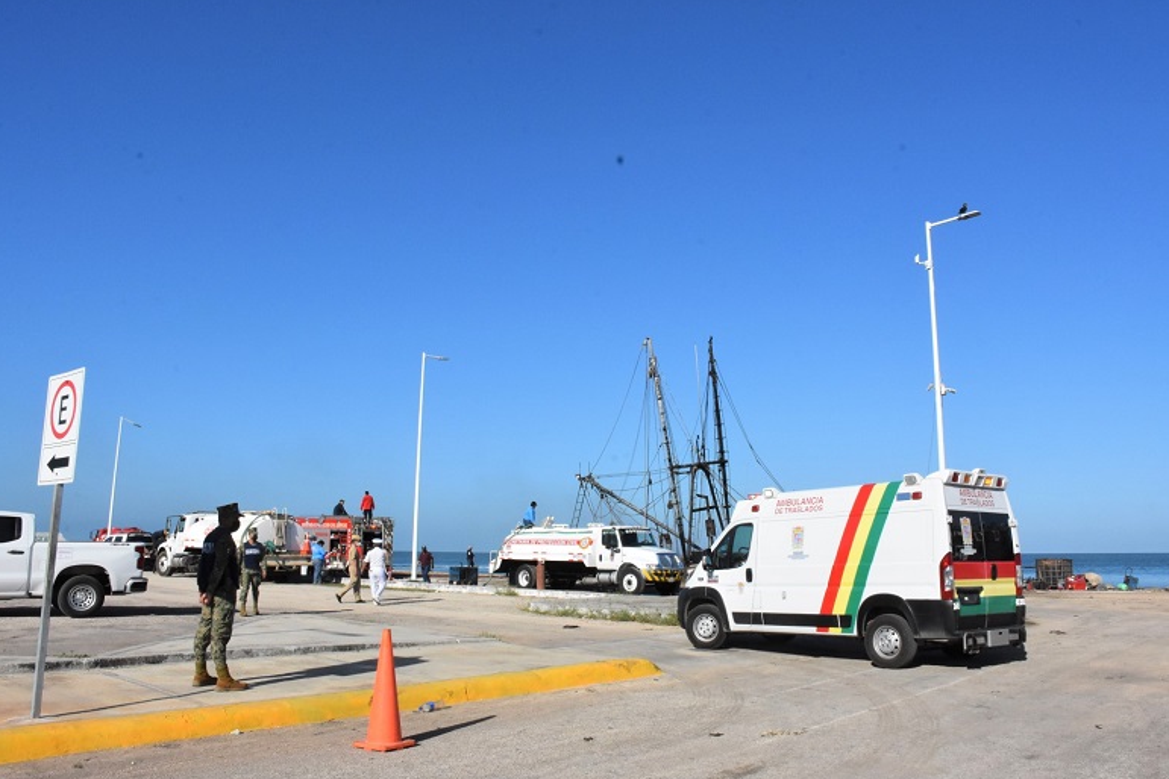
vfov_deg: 46.4
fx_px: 909
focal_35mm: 28
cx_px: 588
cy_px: 387
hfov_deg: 65.5
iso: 1600
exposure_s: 1/1250
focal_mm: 18
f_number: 20
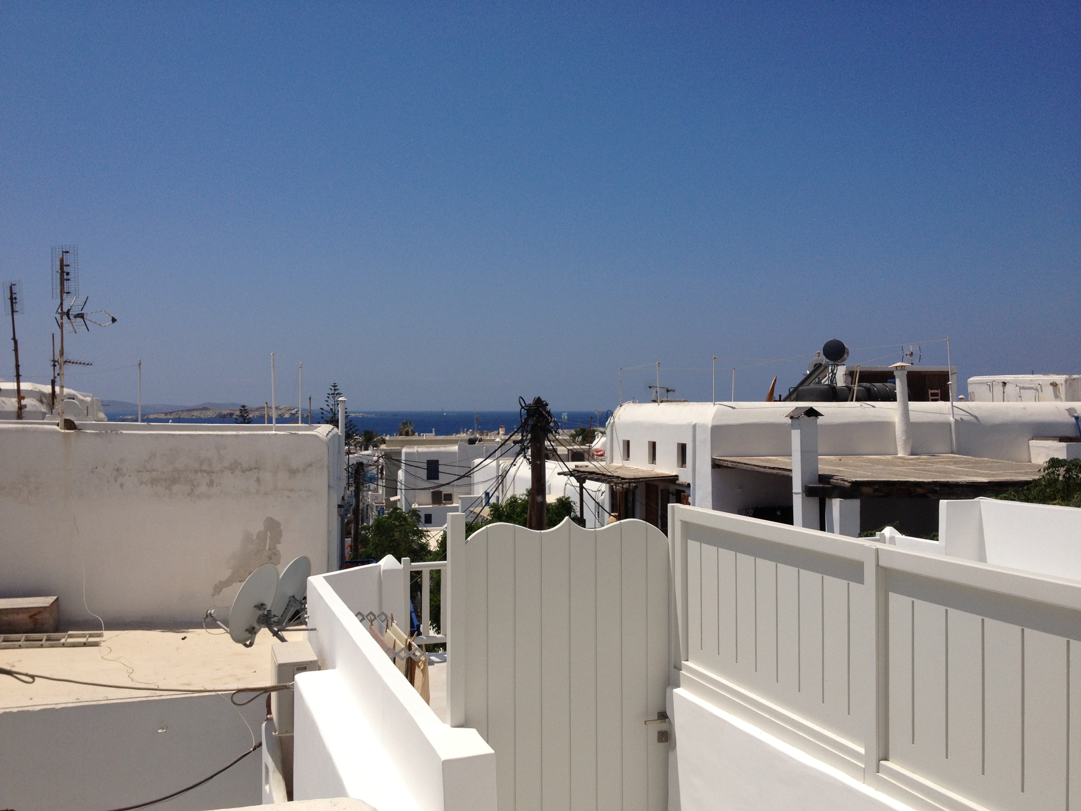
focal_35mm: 35
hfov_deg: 52.6
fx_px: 1093
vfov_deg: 40.7
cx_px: 540
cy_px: 406
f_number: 2.4
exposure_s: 1/4608
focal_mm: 4.28
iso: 50
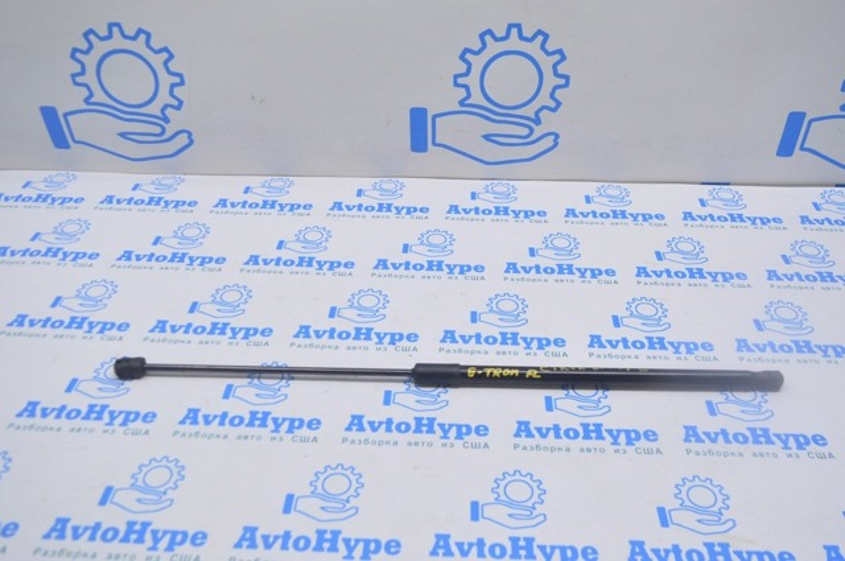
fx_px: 774
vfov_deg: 39.9
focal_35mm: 33
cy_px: 280
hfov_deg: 57.3
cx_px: 422
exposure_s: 1/25
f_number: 5.6
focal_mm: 22
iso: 400
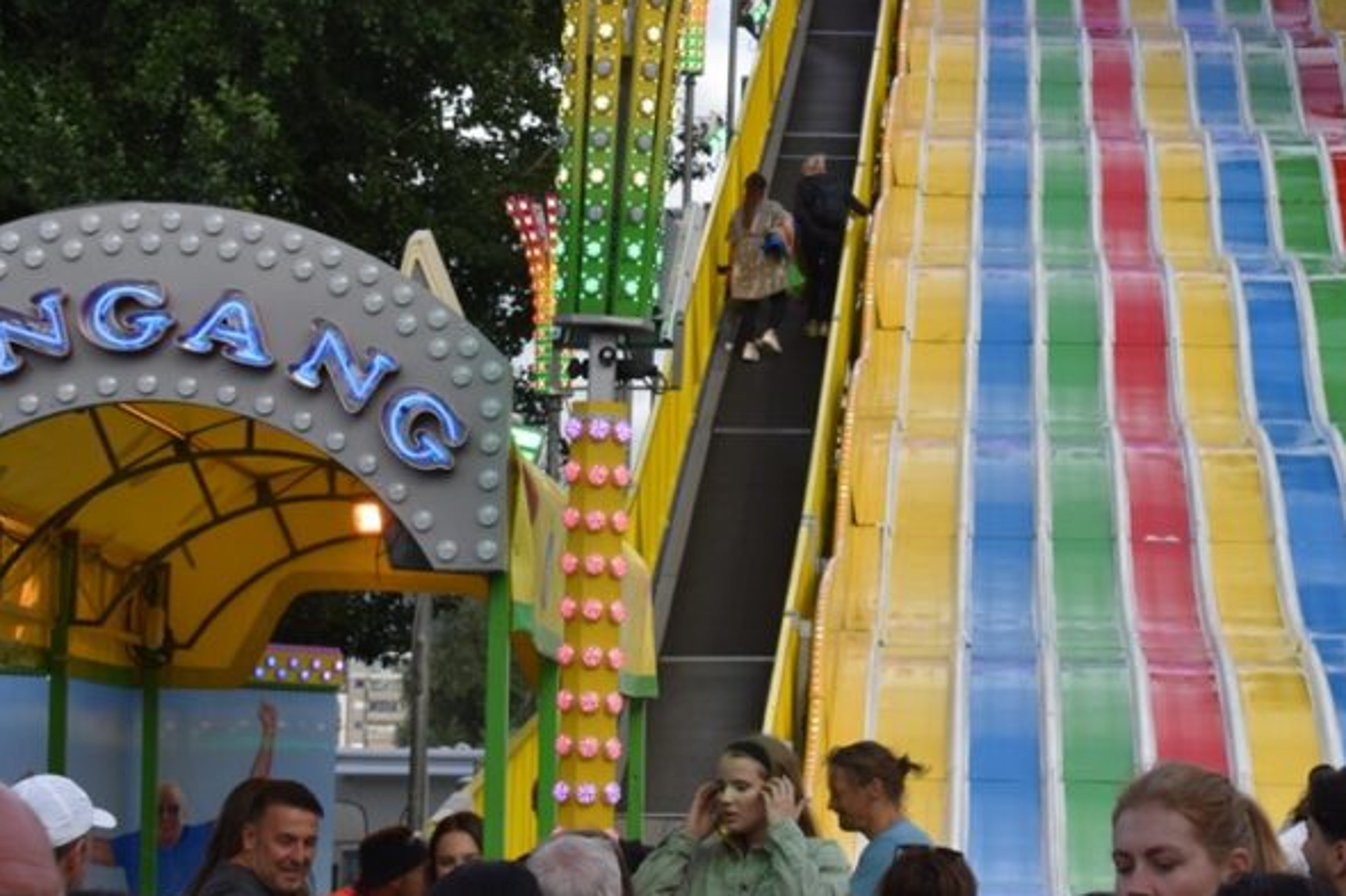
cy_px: 186
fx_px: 4672
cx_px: 983
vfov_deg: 10.9
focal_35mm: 125
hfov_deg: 16.3
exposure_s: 1/250
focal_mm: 48
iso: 200
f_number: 8
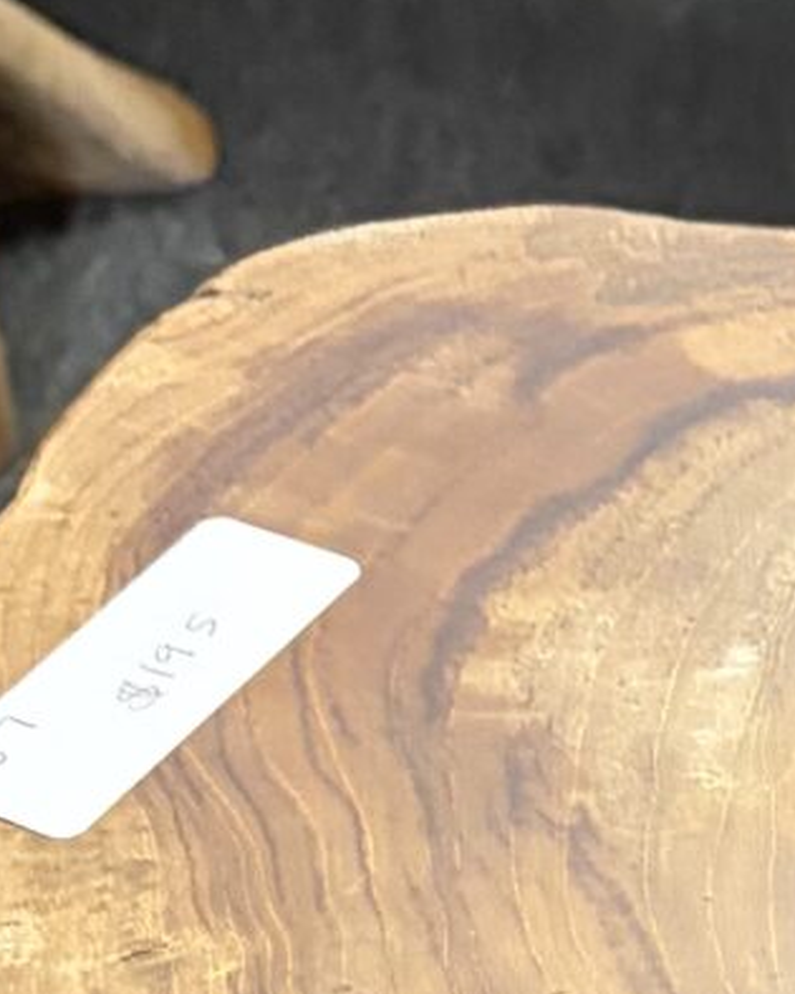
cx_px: 1585
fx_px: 4855
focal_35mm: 165
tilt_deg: -53.1
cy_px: 1920
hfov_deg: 8.8
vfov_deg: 10.8
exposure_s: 1/60
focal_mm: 5.96
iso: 400
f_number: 1.6
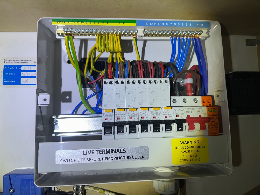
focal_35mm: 24
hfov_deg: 71.6
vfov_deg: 56.8
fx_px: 180
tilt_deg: +4.7
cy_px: 98
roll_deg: +1.9
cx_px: 130
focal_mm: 6.86
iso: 80
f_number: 1.78
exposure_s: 1/100
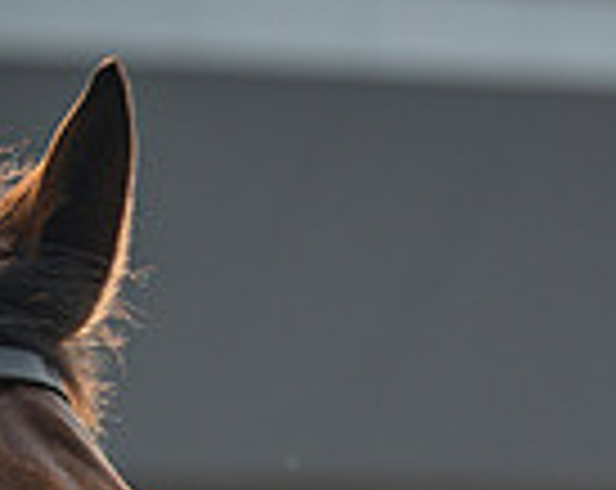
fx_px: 17064
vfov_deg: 1.6
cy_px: 917
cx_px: 678
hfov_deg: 2.1
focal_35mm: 938
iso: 80
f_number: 4
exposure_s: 1/400
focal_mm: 135
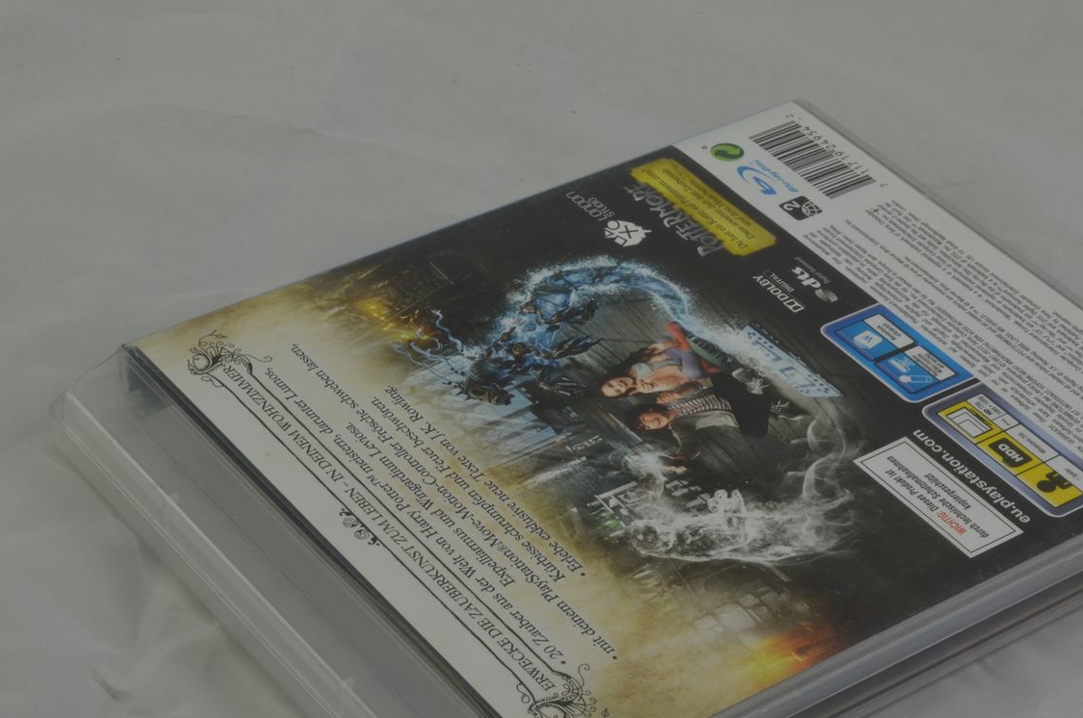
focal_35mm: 96
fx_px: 2883
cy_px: 485
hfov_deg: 21.3
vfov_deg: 14.2
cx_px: 638
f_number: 20
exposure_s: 1/4
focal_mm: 40
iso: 100
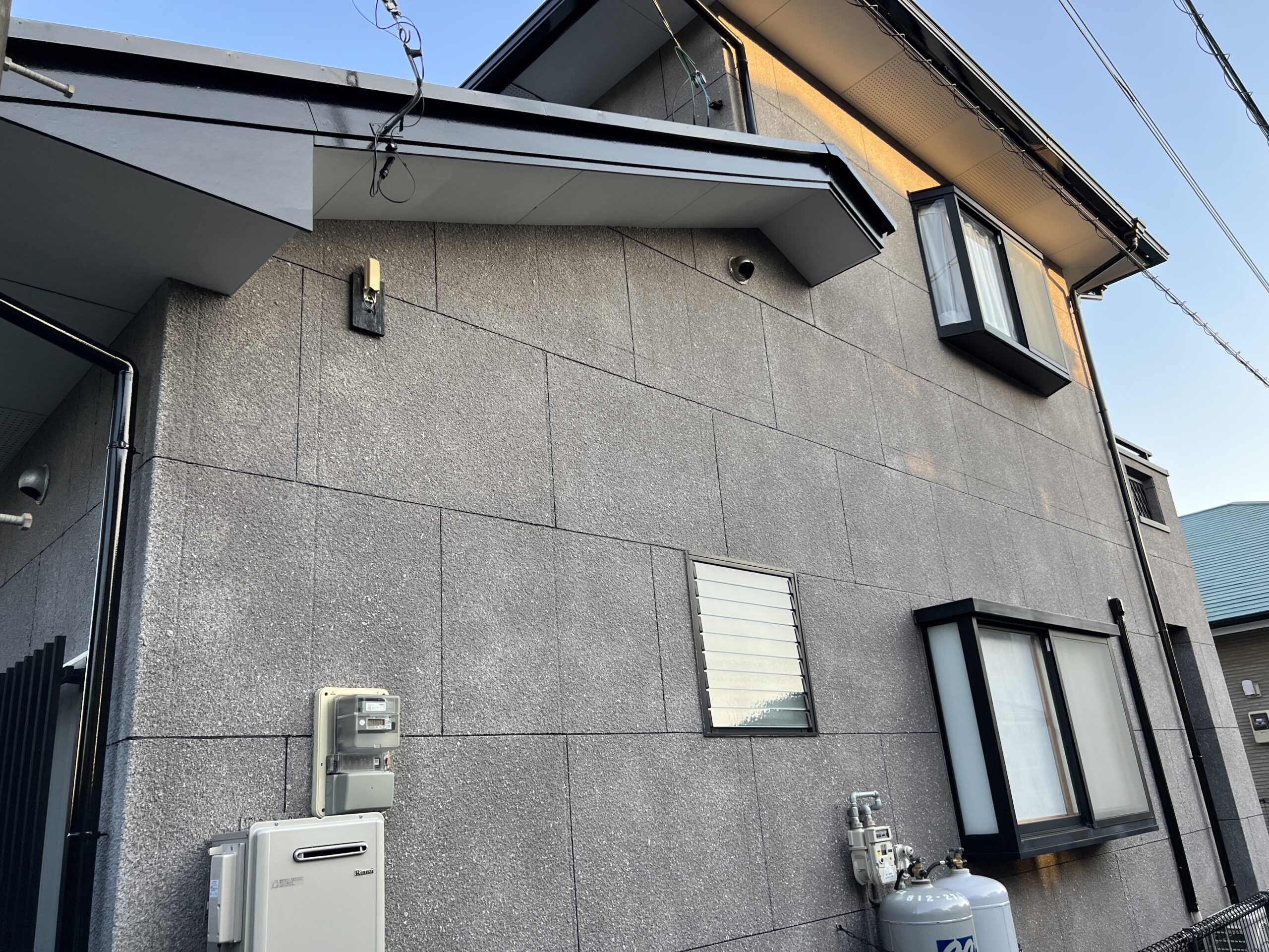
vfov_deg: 53.1
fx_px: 953
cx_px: 634
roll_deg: +8.3
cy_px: 476
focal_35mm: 26
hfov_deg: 67.3
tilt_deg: +22.8
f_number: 1.5
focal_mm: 5.7
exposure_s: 1/254
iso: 40
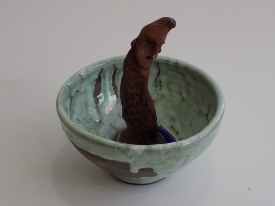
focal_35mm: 78
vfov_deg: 18.9
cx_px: 138
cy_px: 103
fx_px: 620
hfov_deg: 25.0
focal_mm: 13.9
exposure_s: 1/30
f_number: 4.3
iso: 200
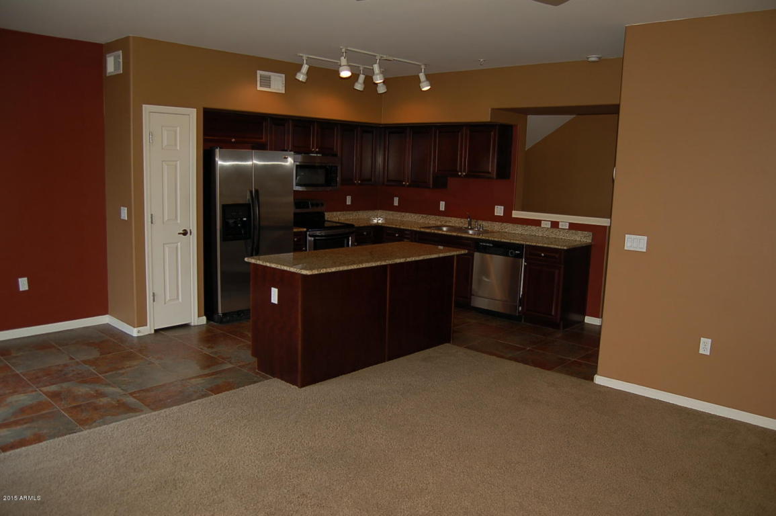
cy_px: 258
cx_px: 388
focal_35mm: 27
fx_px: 581
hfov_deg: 67.4
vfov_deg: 47.9
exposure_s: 1/60
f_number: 3.5
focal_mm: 18
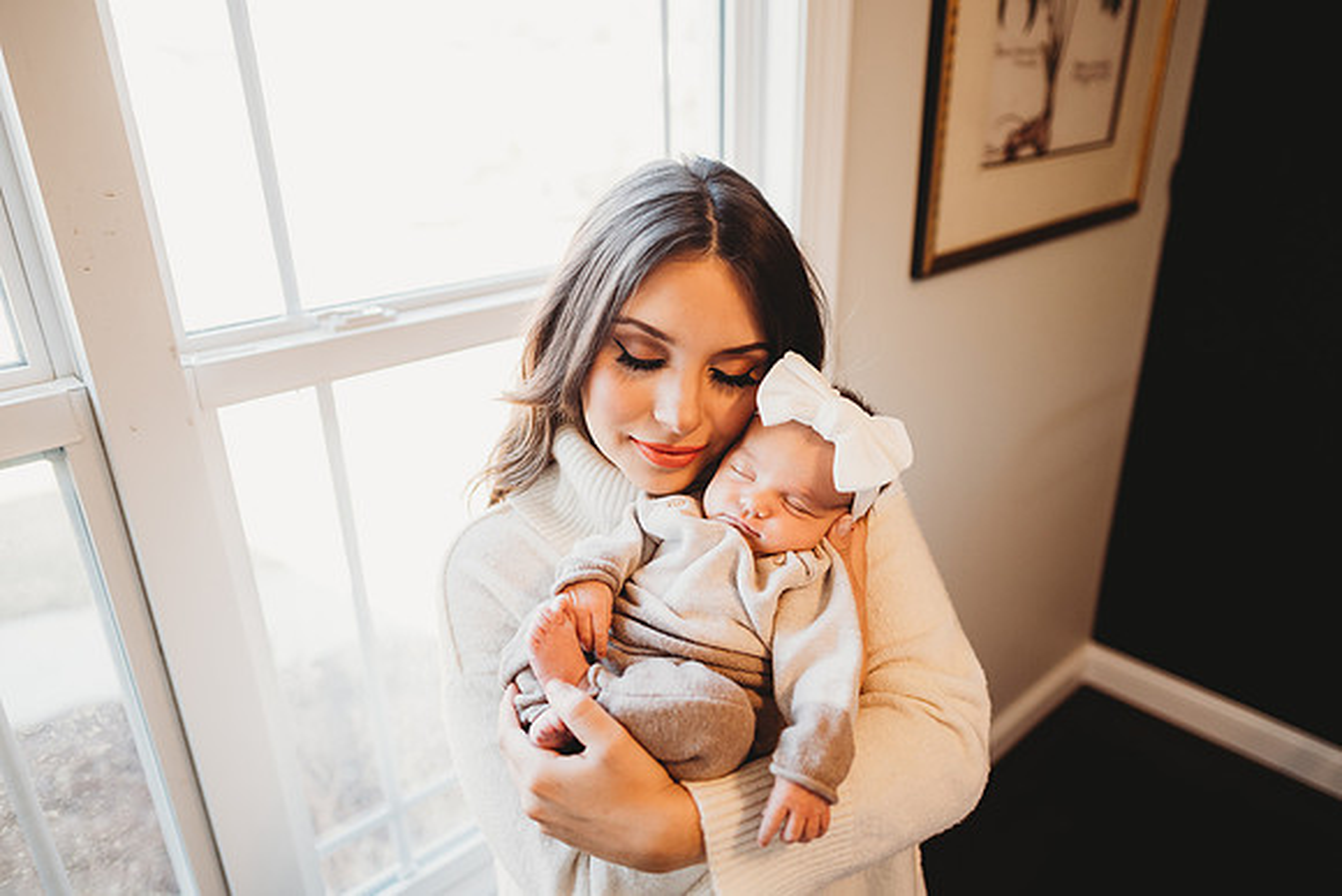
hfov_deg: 73.7
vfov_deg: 53.2
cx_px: 671
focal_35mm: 24
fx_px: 895
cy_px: 448
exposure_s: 1/200
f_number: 2
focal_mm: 24
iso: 320
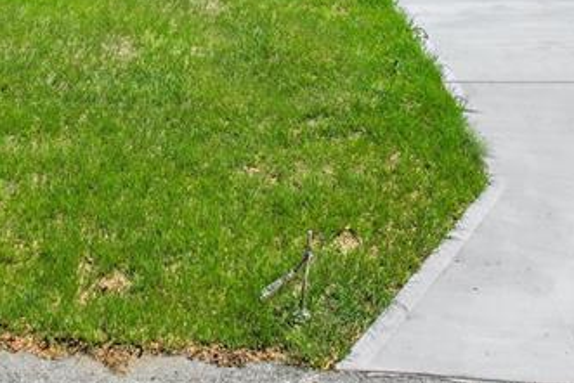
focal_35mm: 68
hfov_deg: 29.3
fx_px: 1085
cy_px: -206
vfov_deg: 17.8
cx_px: 163
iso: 110
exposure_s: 1/640
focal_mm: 8.38
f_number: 2.8
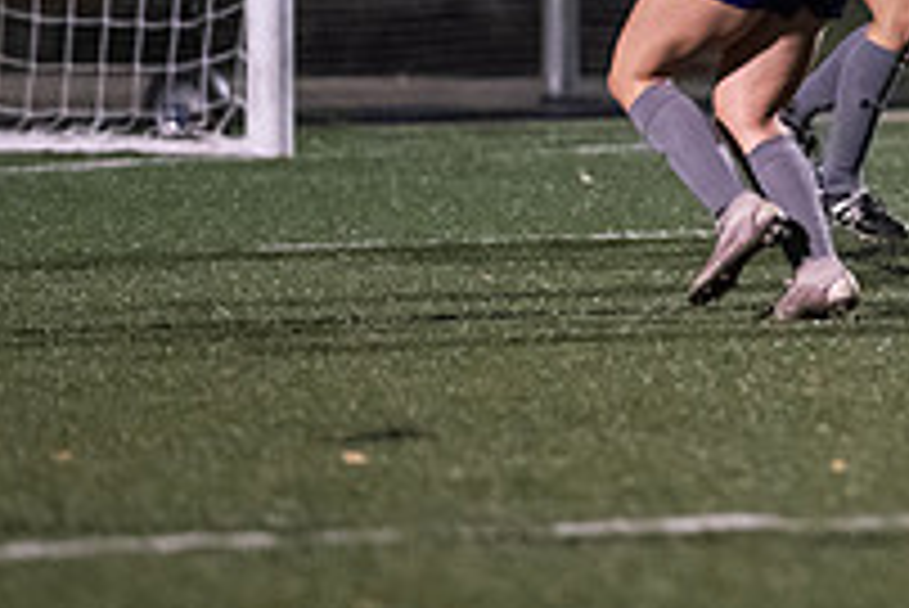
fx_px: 21730
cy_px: -182
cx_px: 1040
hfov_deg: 2.4
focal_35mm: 860
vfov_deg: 1.6
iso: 8000
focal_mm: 300
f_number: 2.8
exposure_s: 1/1000
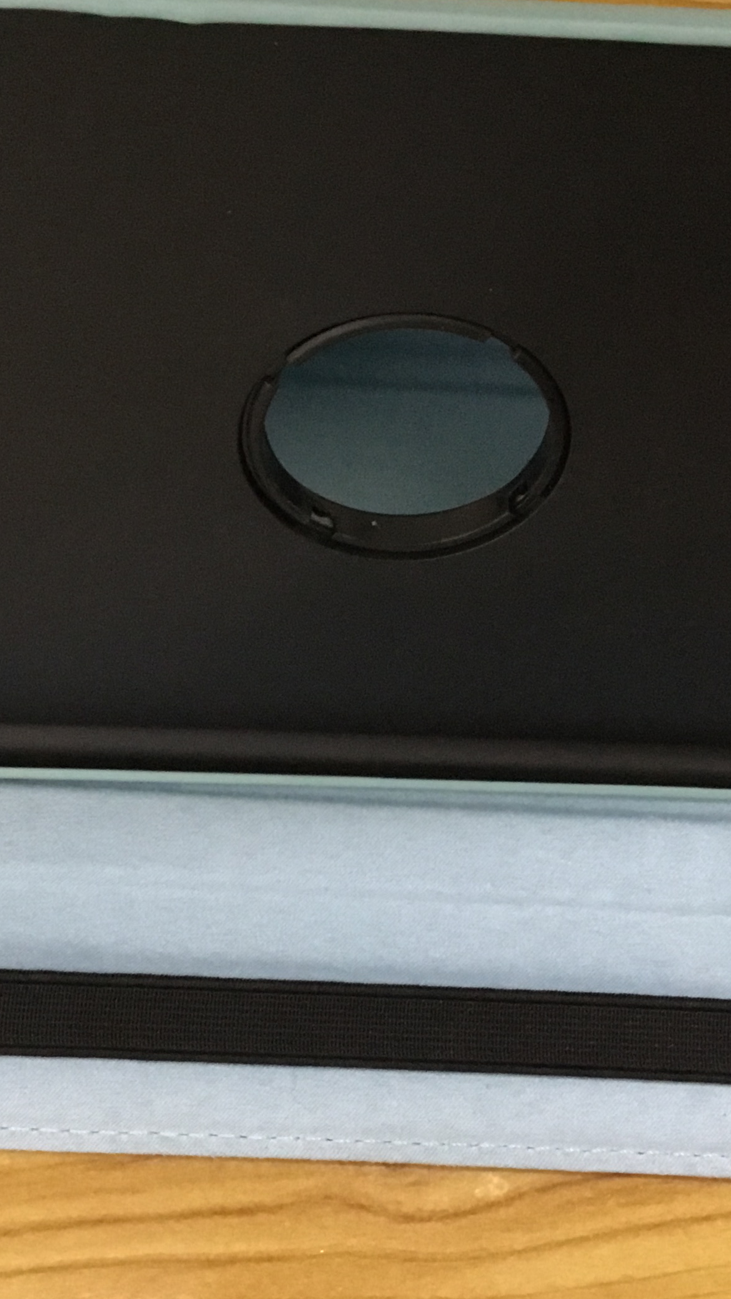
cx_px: 378
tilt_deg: -75.8
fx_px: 1826
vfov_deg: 39.1
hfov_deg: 22.6
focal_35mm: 53
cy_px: 578
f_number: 2.4
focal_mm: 3.3
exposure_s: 1/17
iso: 250
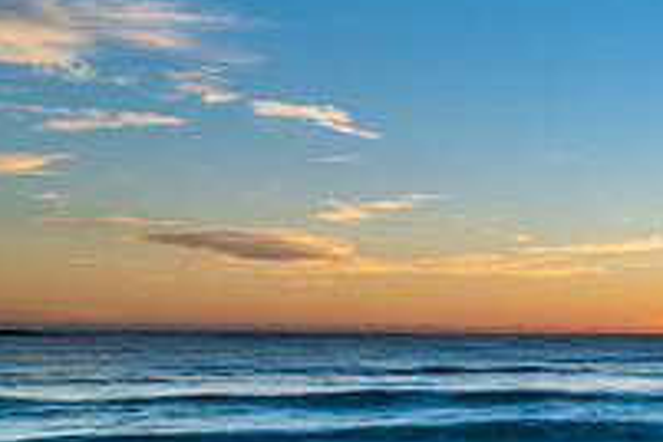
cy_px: 513
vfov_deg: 18.5
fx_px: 1289
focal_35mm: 70
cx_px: 947
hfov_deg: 23.9
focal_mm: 24
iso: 50
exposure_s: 1/2
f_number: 14
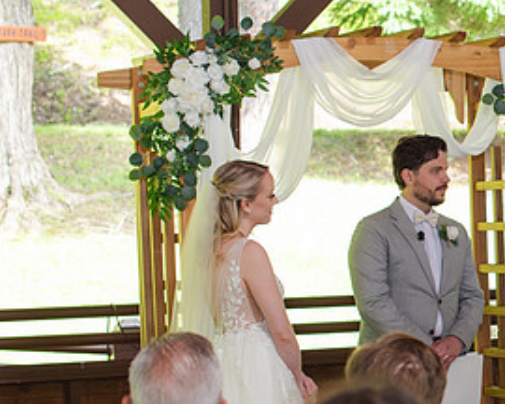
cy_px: 231
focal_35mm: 133
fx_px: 1988
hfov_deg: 13.9
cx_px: 666
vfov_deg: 11.6
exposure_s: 1/200
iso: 180
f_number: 3.5
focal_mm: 50
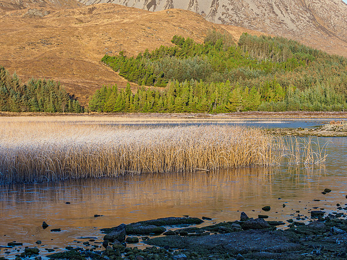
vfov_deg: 18.4
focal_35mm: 80
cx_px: 174
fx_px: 802
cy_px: 130
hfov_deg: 24.4
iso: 200
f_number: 7.1
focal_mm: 40
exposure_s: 1/250
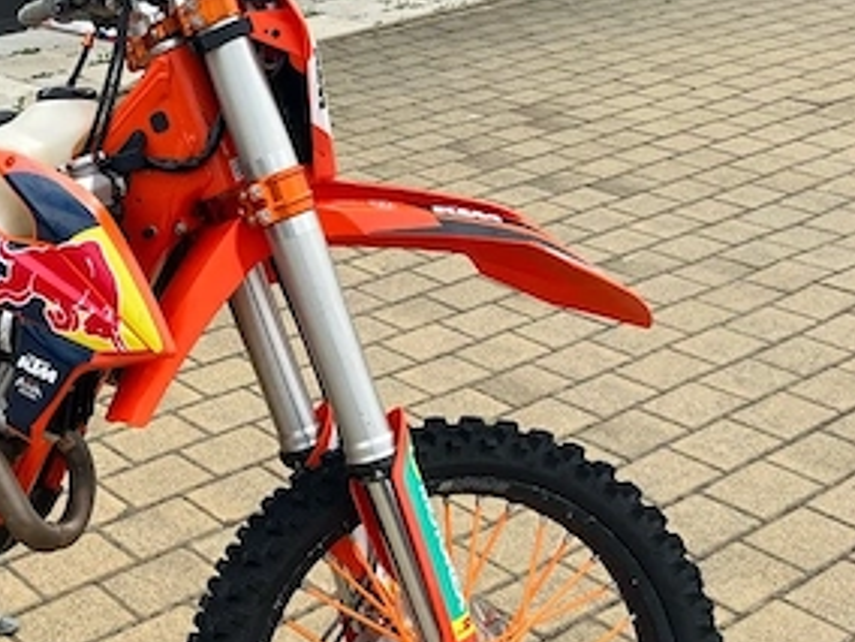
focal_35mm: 55
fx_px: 1358
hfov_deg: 32.1
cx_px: -6
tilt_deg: -25.4
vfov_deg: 26.6
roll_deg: +2.9
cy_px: 341
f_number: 1.6
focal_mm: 5.1
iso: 50
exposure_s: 1/1992
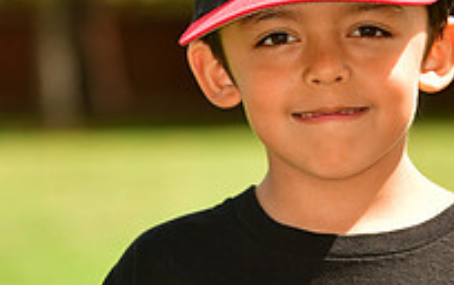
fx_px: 7264
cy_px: 365
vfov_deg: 2.2
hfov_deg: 3.6
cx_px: 359
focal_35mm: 586
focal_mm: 135
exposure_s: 1/640
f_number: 5
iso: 200
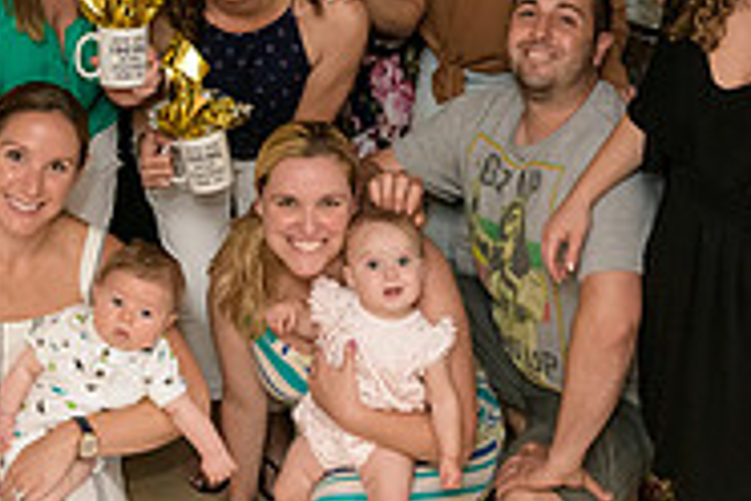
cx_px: 319
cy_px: -42
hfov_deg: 27.0
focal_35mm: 75
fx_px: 1564
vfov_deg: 17.6
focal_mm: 24
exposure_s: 1/125
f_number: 5
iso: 1600
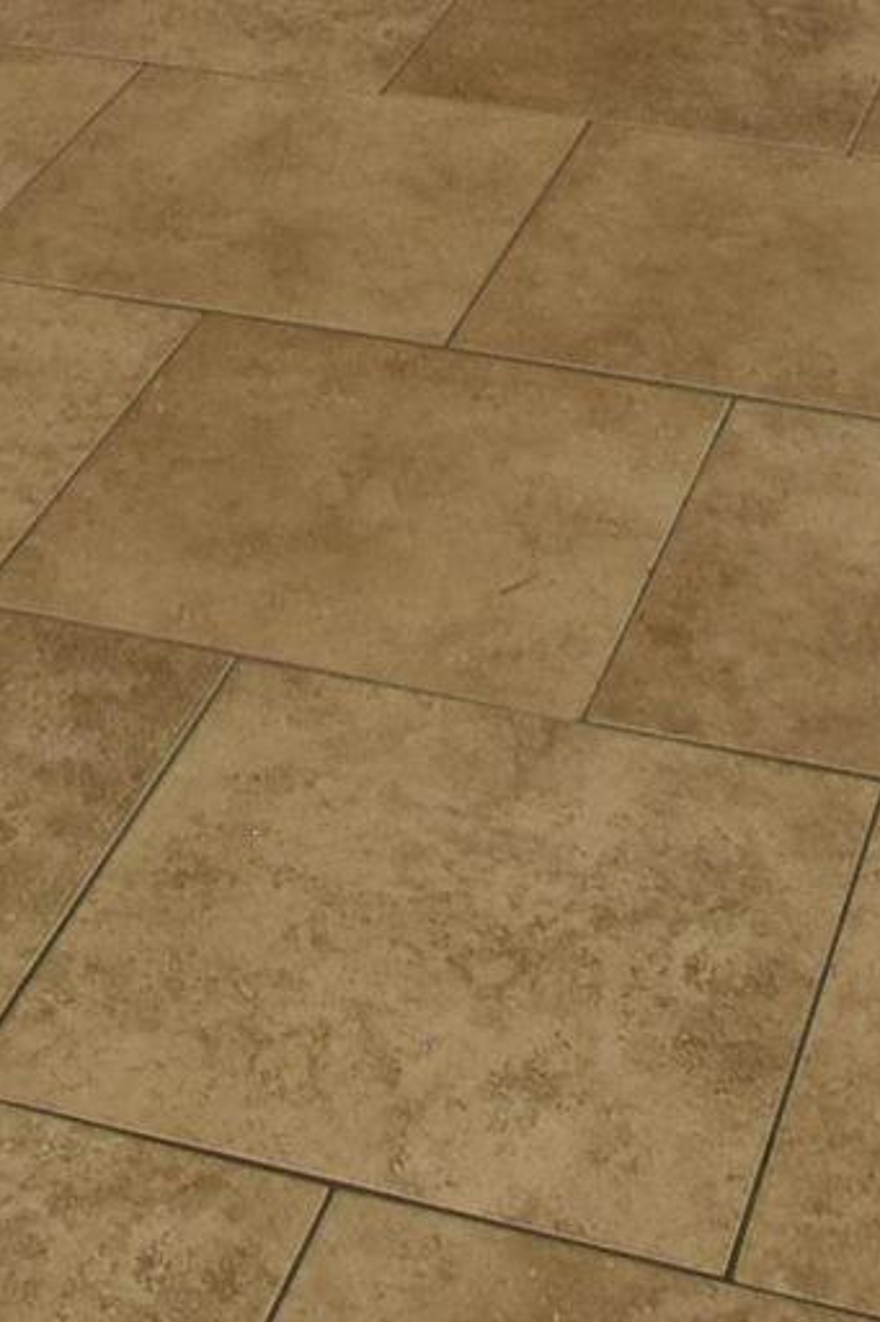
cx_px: 325
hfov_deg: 15.2
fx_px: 3302
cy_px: -1281
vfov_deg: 17.0
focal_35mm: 90
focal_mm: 10
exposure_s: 1/125
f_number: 5.6
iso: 720
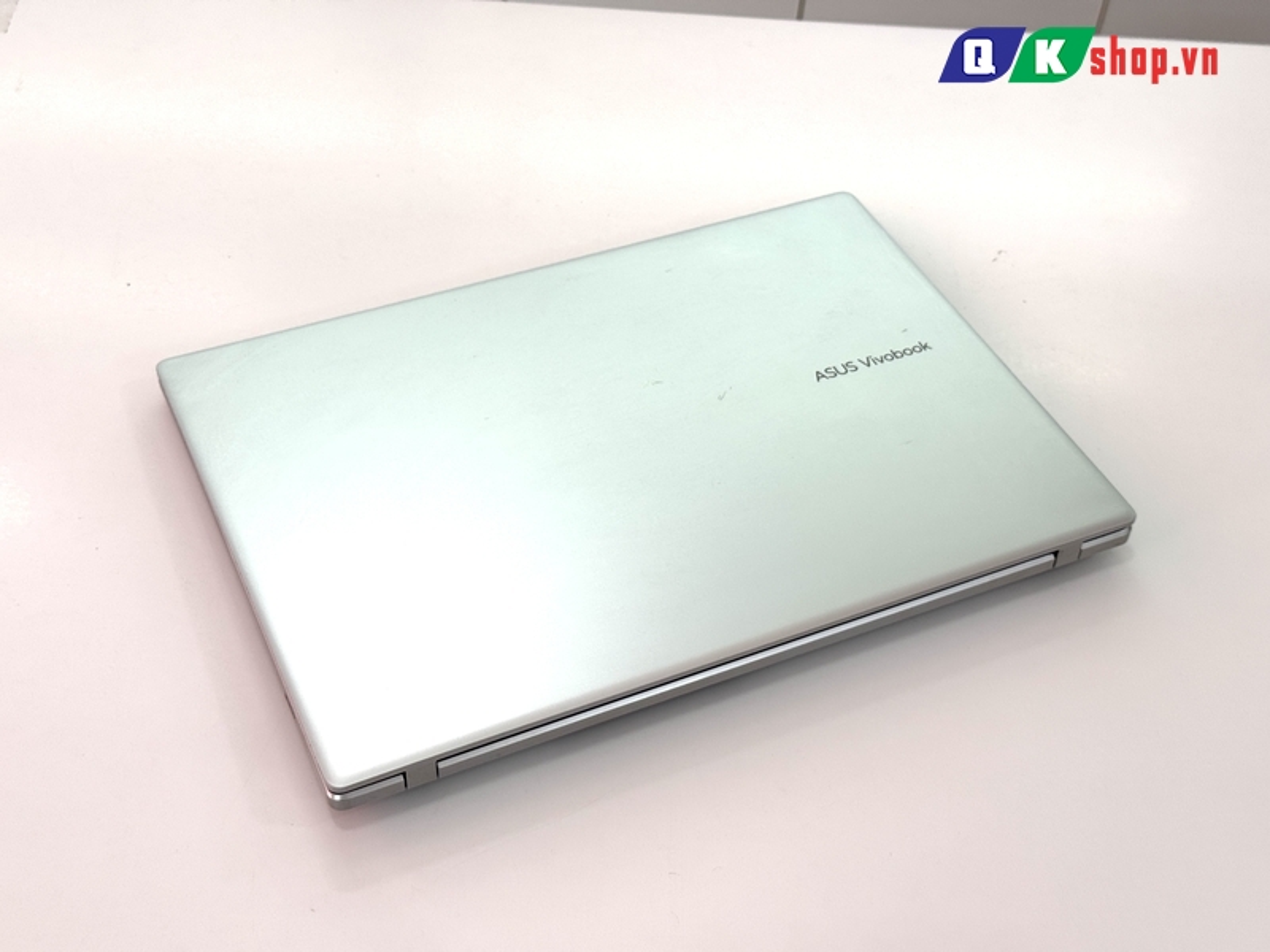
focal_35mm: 48
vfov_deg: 30.3
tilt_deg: -47.5
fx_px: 1761
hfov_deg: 39.7
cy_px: 476
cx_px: 635
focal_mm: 6.76
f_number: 1.78
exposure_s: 1/349
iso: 64
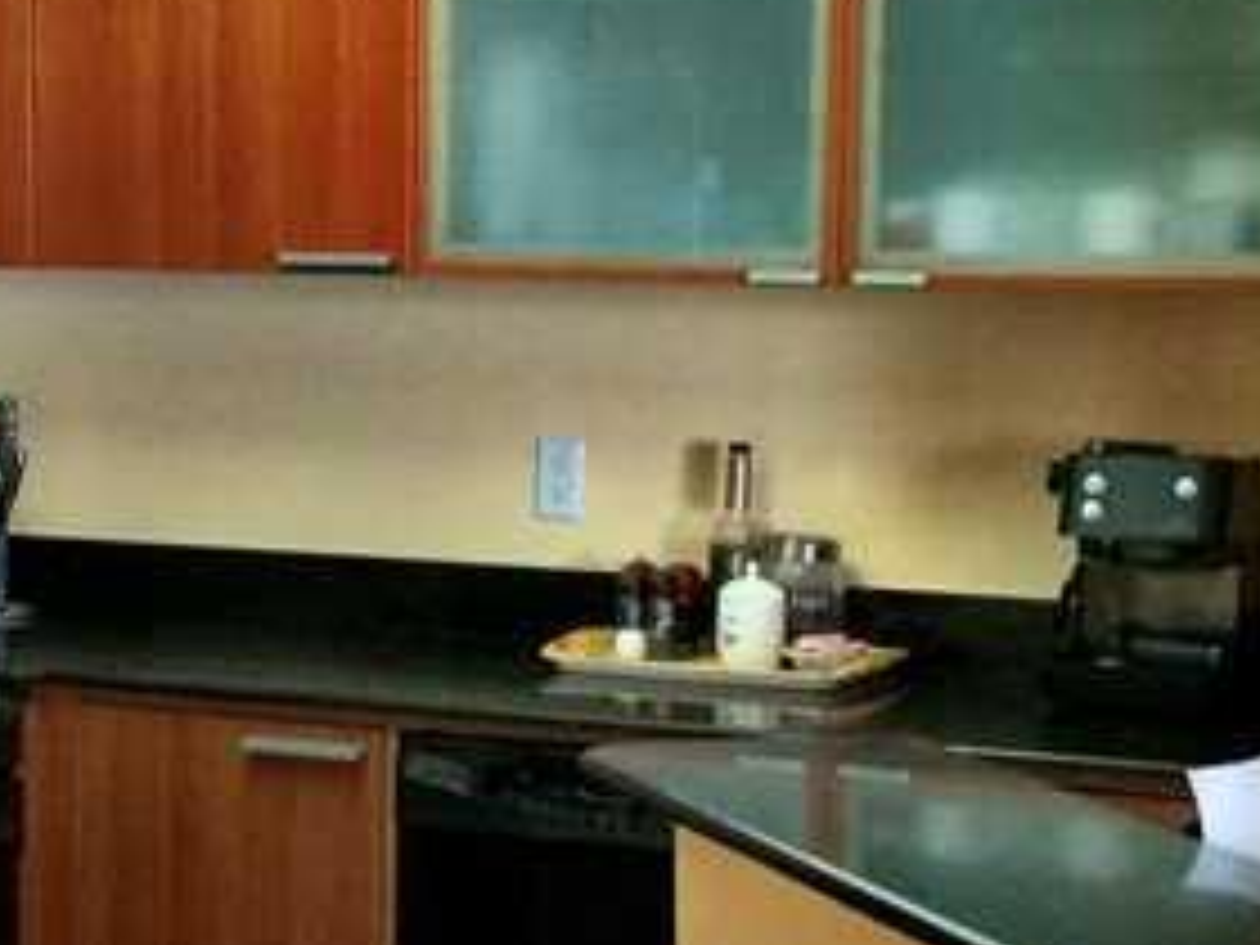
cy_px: 634
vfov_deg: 17.7
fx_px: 3021
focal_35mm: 83
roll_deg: -1.2
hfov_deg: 23.6
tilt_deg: -6.1
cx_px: 657
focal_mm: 4.15
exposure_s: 1/30
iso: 200
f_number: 2.2
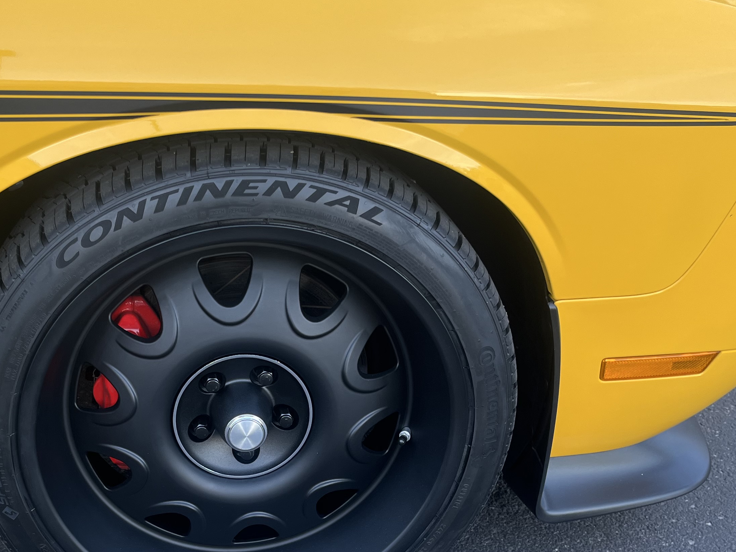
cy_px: 389
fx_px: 1021
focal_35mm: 48
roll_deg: -2.6
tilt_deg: -28.4
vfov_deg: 29.9
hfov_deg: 39.1
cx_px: 236
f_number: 1.6
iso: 40
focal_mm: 5.1
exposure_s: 1/161
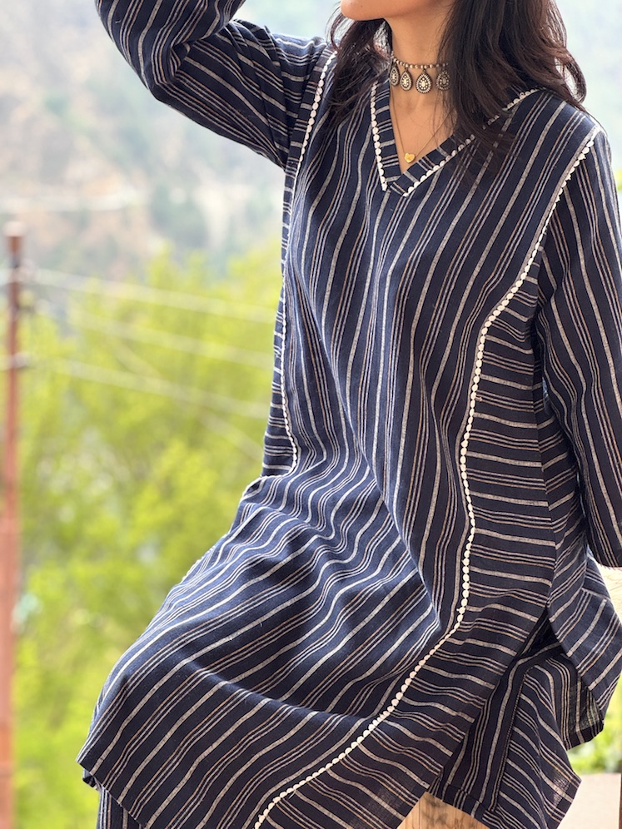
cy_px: 414
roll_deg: -0.1
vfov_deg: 25.3
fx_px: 1845
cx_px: 311
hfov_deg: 19.1
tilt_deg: -14.3
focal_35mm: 77
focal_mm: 9
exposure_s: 1/99
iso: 125
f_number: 2.8
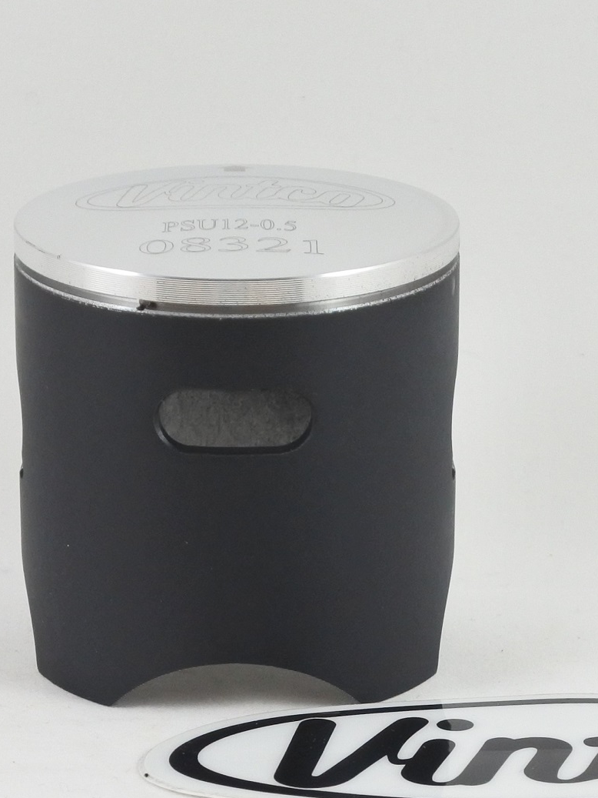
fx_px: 2027
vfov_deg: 22.2
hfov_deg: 16.8
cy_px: 465
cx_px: 252
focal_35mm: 88
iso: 560
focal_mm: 18.9
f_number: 4.5
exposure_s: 1/125
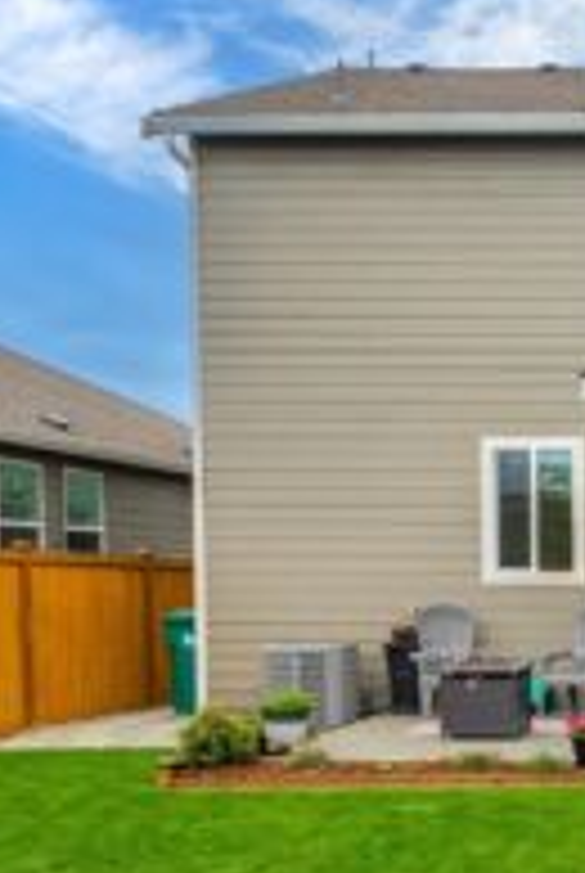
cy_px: 416
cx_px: 824
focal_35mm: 35
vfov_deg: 54.3
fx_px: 850
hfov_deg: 28.4
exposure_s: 1/125
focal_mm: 17
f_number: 7.1
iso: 80
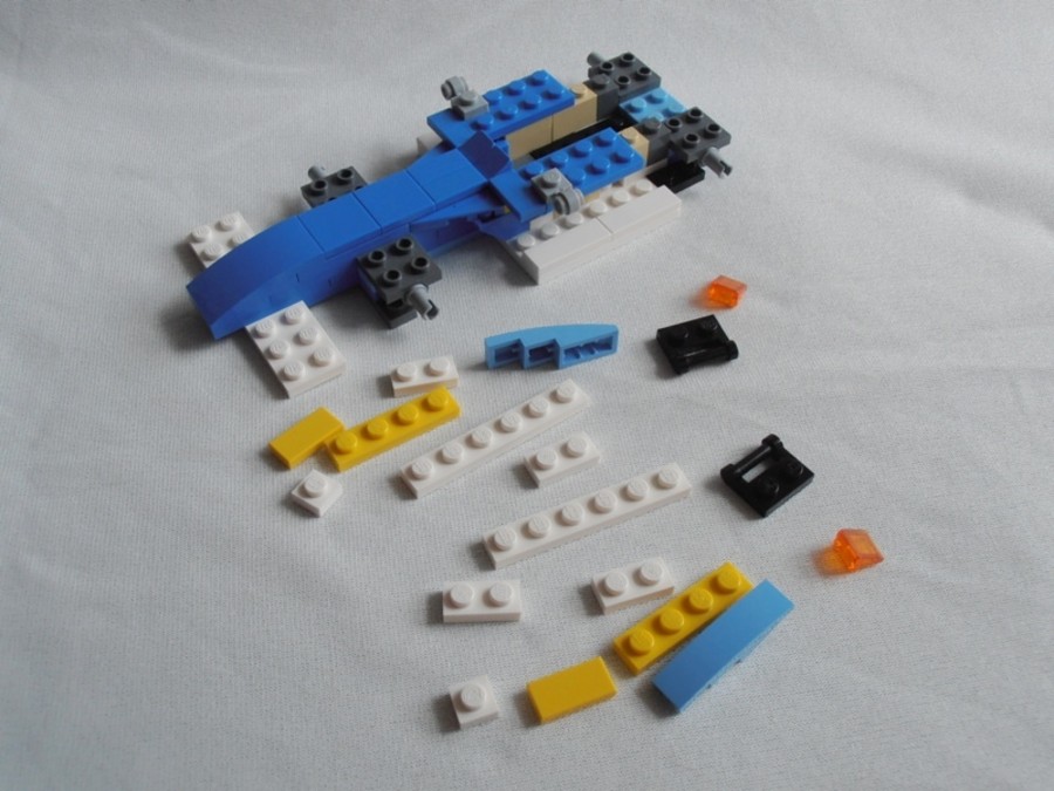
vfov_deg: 38.7
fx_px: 1127
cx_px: 527
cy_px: 396
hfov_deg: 50.1
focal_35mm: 37
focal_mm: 6.61
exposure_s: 1/250
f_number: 3.9
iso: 80
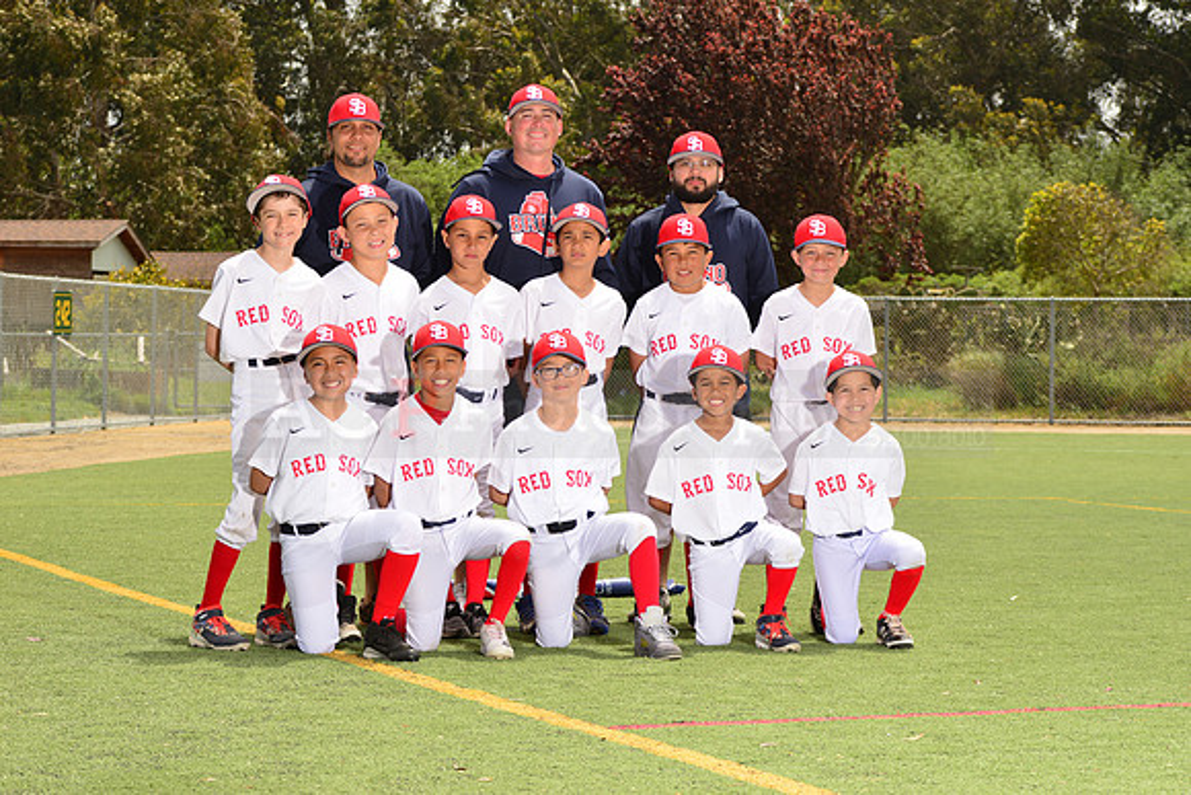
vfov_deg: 13.7
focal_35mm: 100
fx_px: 3309
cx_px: 596
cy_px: 398
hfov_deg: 20.4
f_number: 11
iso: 125
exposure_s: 1/200
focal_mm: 100
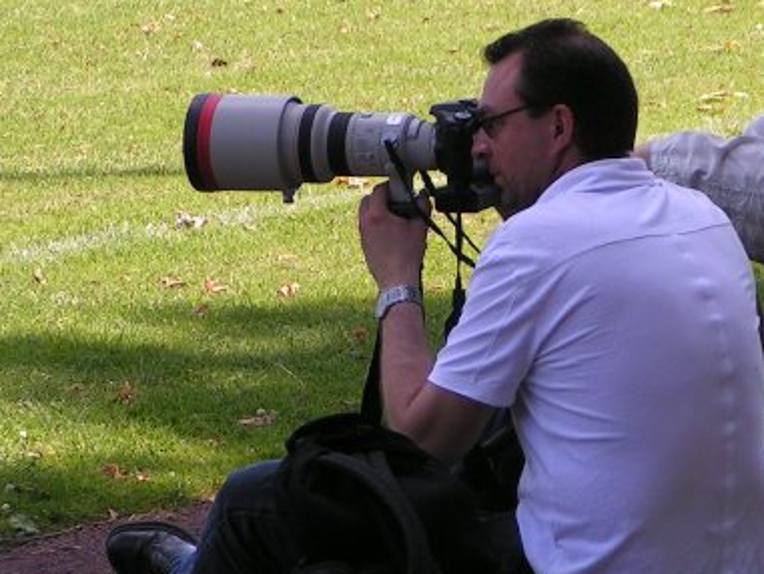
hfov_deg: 5.8
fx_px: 7595
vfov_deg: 4.3
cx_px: 630
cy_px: 241
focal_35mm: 344
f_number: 3.5
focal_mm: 25.1
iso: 50
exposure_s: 1/400
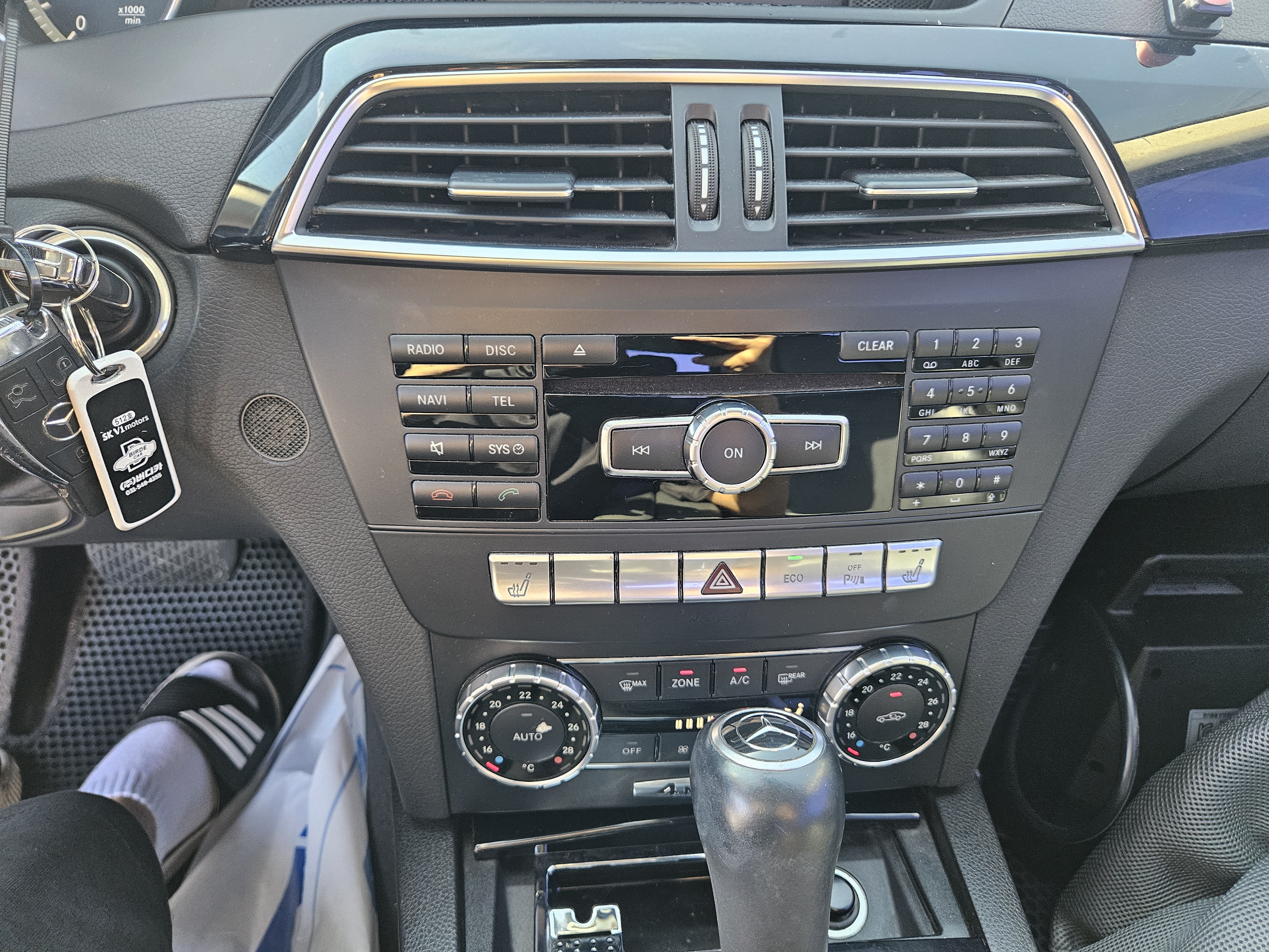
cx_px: 634
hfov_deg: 73.9
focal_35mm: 23
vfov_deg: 58.9
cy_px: 476
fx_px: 843
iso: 500
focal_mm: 5.4
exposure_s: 1/170
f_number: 1.8
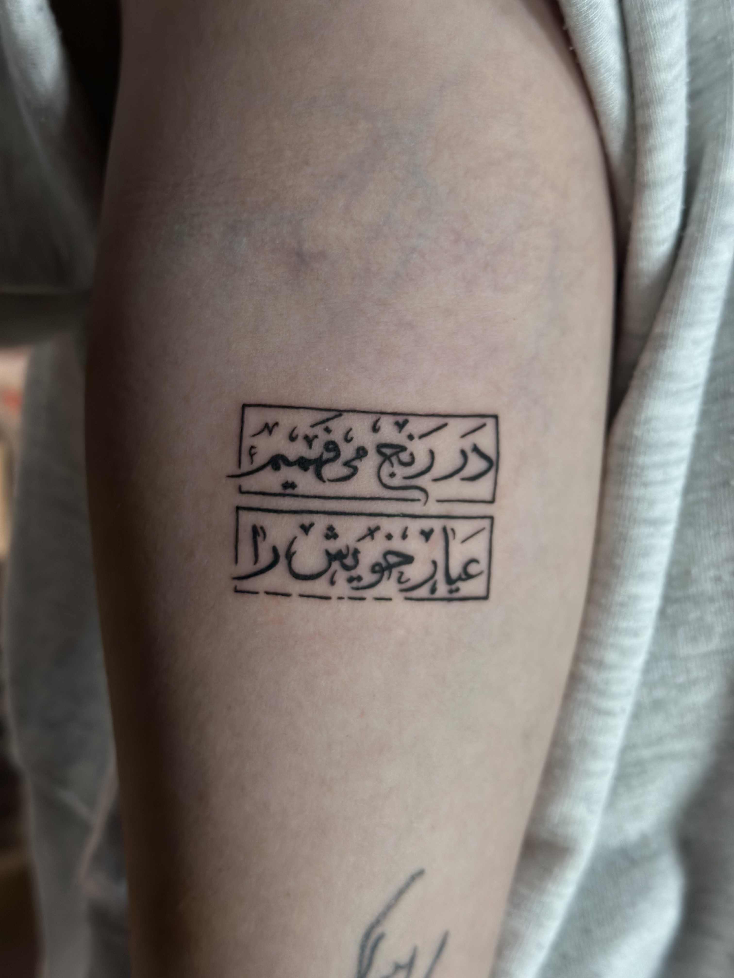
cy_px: 489
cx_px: 367
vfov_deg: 39.7
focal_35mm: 48
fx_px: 1357
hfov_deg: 30.3
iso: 80
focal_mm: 6.86
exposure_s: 1/343
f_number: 1.78
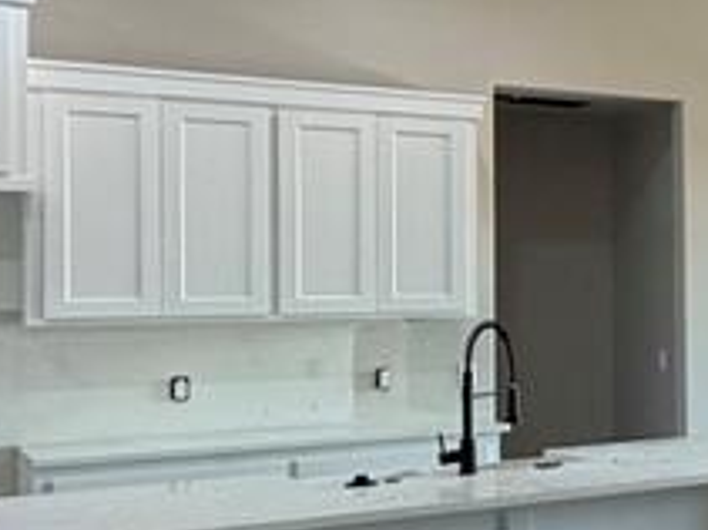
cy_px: 265
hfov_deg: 20.9
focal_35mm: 68
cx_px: 1235
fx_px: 1390
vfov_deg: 21.6
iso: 125
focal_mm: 2.22
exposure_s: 1/120
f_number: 2.2
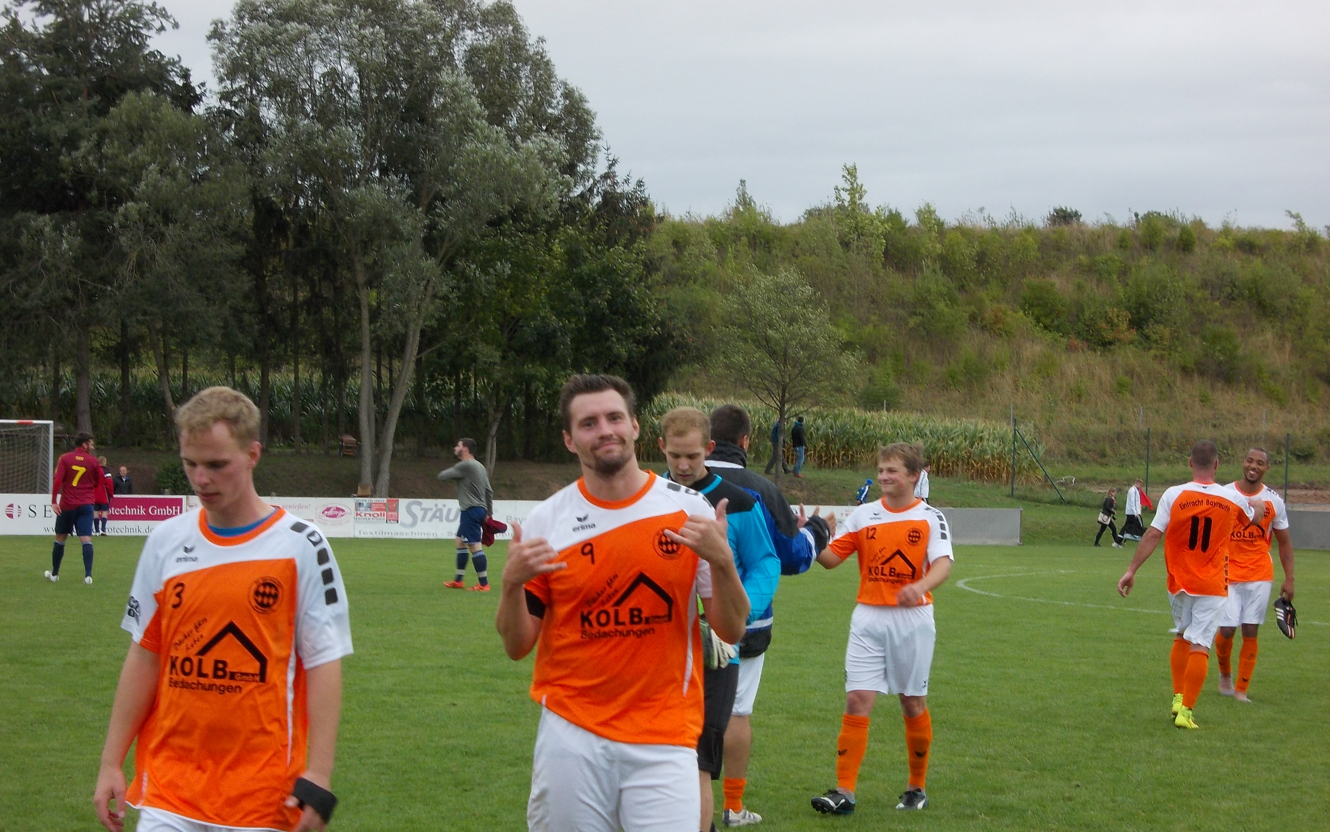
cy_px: 500
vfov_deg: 17.1
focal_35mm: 76
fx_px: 2755
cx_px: 662
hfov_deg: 27.1
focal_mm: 10
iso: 80
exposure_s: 1/100
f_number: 4.3
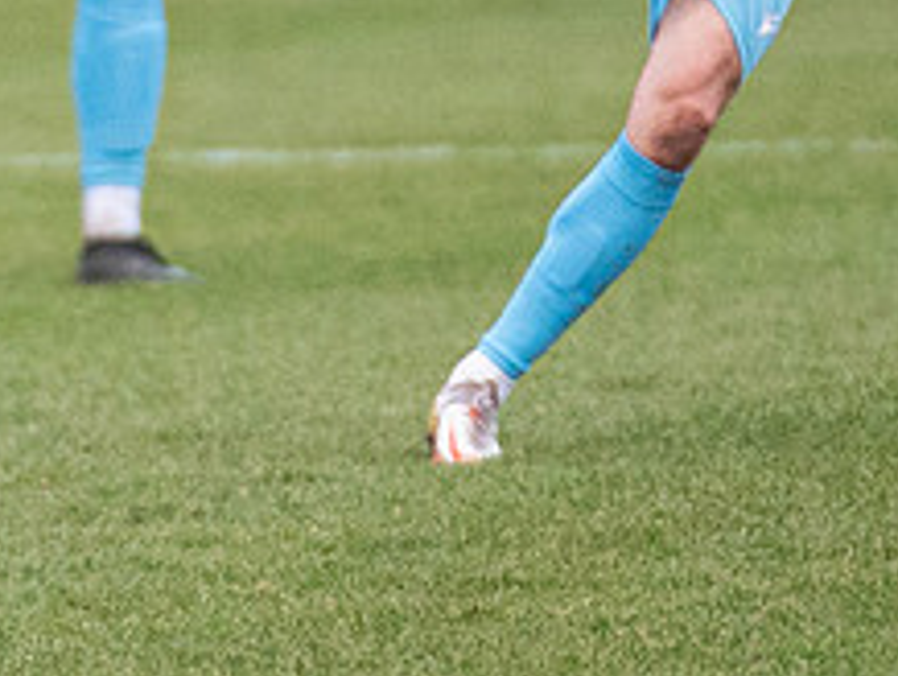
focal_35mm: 2037
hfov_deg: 1.0
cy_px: -148
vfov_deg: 0.7
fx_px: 52902
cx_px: -294
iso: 2000
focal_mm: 300
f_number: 2.8
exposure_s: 1/1600
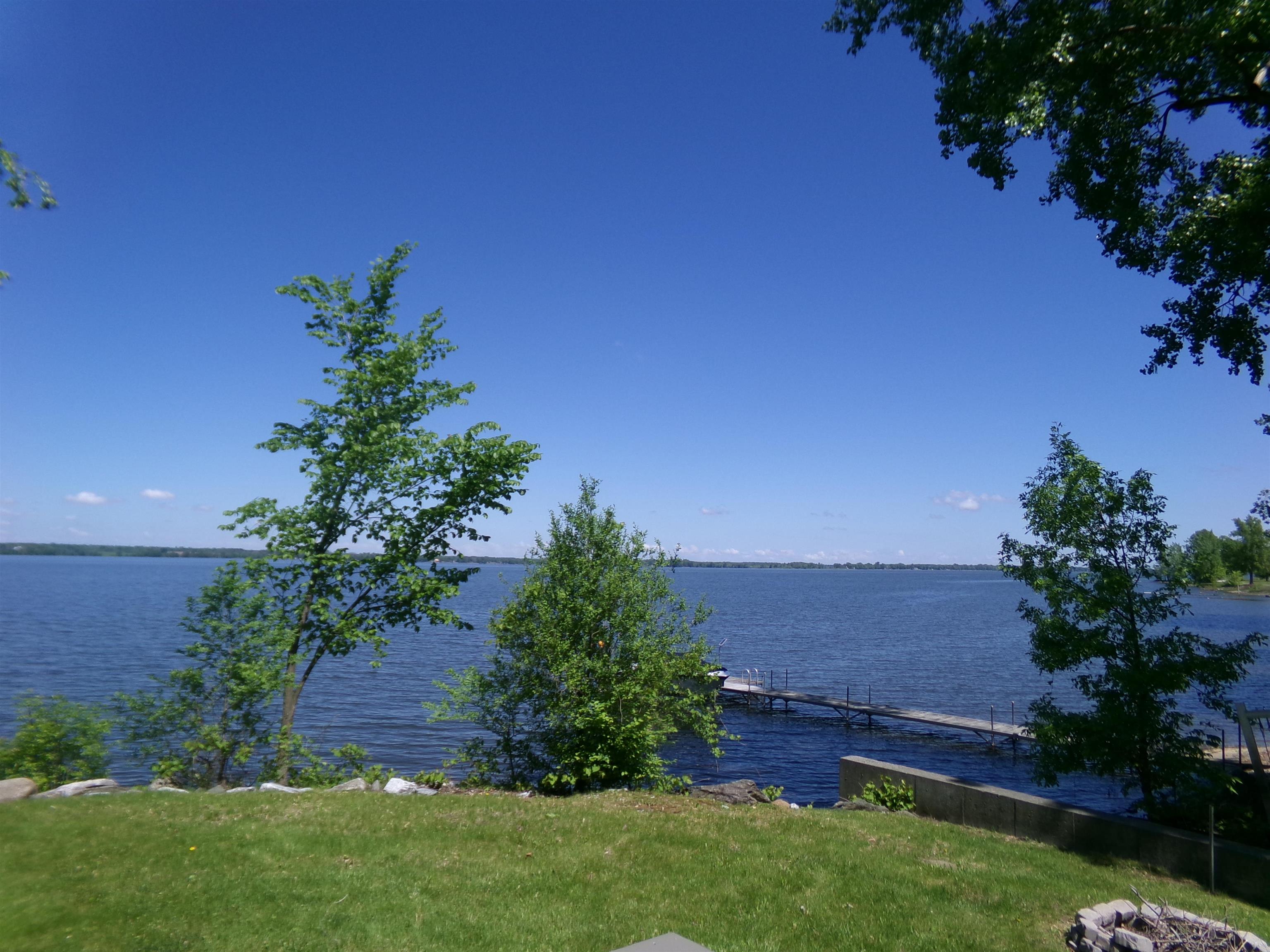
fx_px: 881
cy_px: 476
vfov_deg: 56.8
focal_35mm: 24
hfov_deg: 71.6
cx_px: 635
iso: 100
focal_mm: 4.3
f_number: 3.7
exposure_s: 1/850
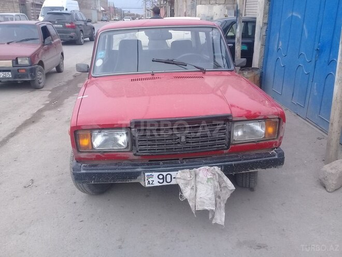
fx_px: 306
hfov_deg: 58.4
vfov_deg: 45.4
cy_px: 128
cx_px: 171
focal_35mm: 31
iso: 50
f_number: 2.2
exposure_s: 1/323
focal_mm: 3.3
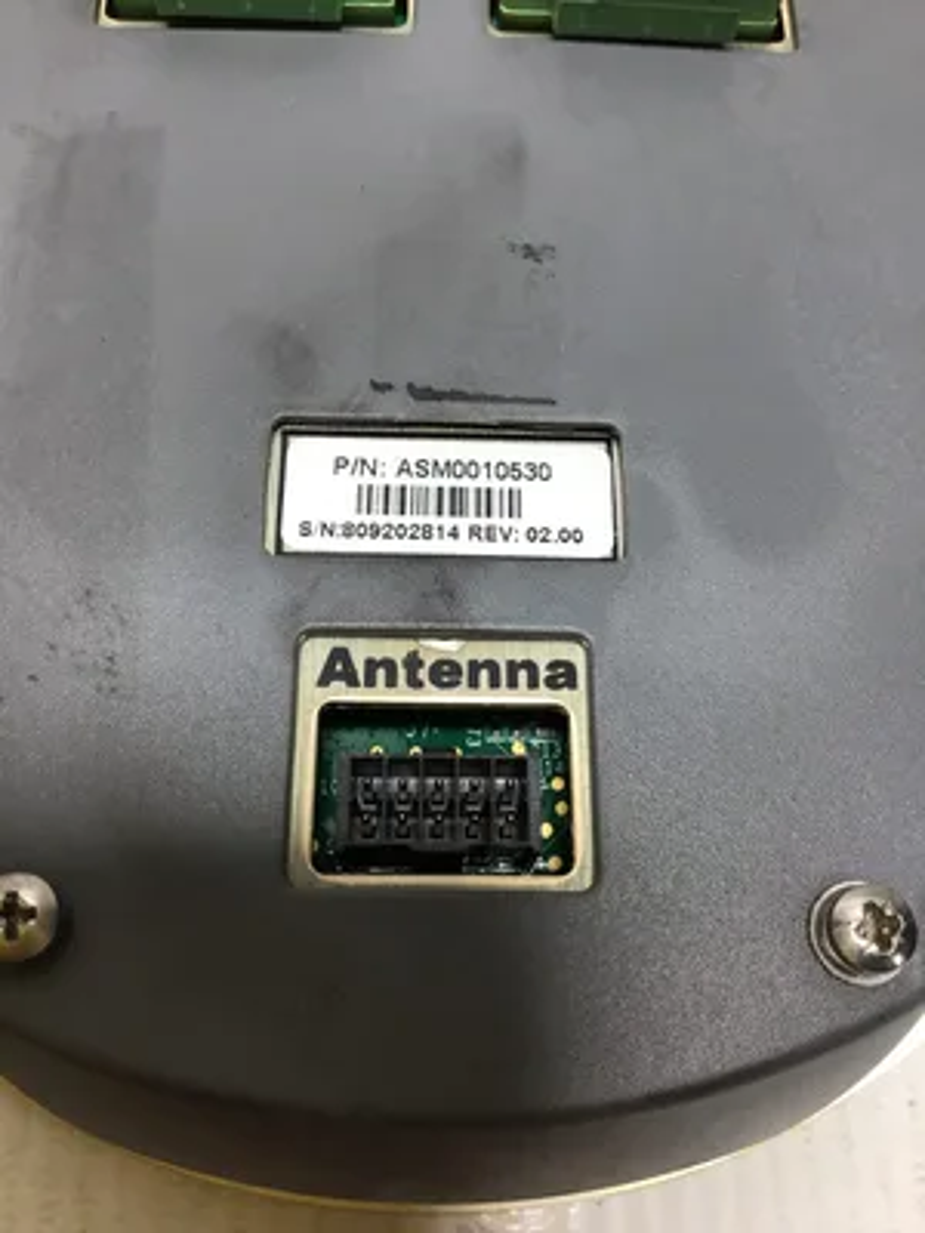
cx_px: 462
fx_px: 1104
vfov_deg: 58.4
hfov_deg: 45.4
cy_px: 616
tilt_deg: -69.3
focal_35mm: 31
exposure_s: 1/120
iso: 40
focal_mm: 3.3
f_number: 2.4
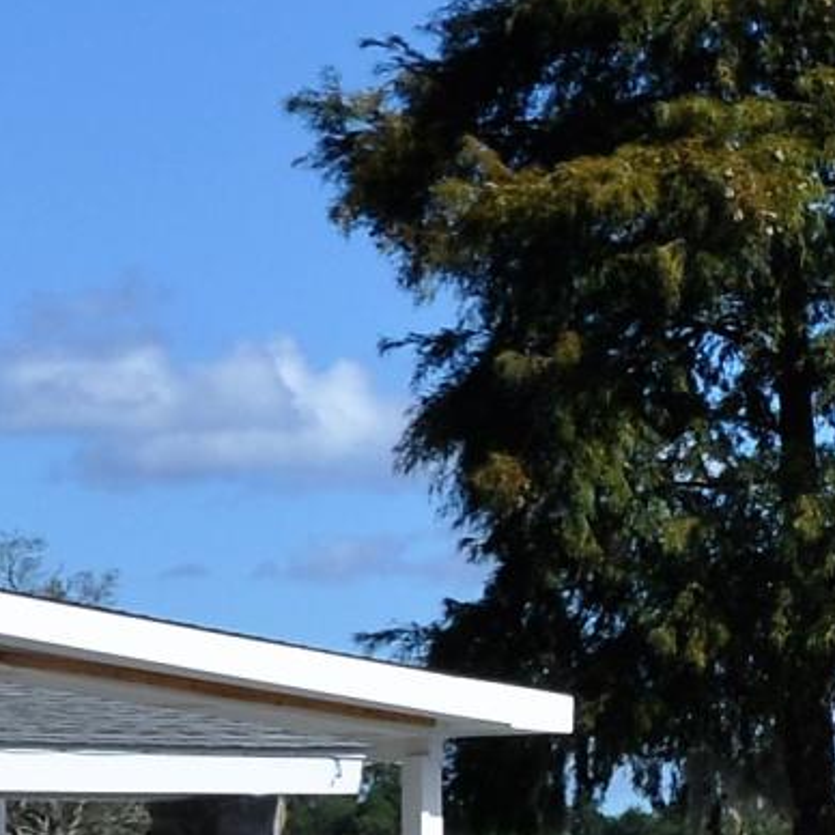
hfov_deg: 6.9
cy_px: 572
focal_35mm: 236
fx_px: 6441
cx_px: 2262
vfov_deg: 7.4
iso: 200
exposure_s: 1/400
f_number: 10
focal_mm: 24
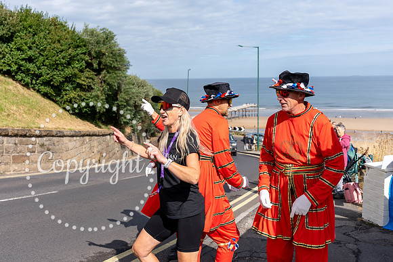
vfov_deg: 35.1
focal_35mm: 38
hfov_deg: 50.7
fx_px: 414
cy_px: 117
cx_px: 185
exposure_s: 1/800
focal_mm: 34
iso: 100
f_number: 4.5
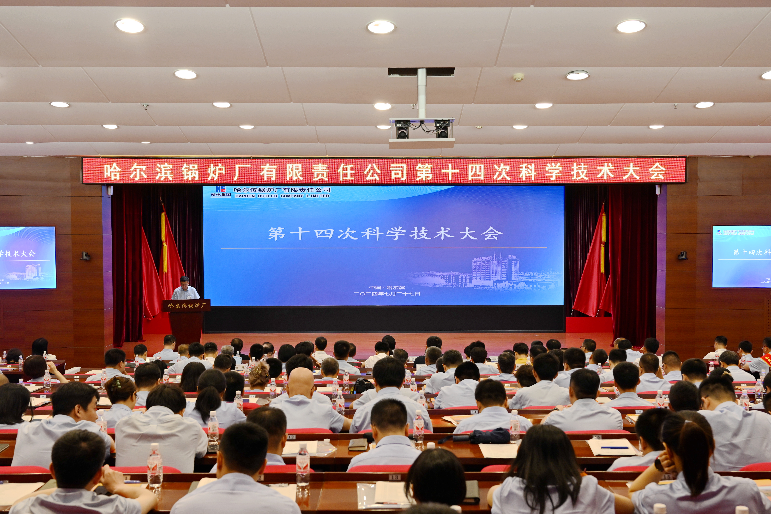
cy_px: 257
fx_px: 664
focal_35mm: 31
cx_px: 386
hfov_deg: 60.3
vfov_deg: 42.3
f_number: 4.5
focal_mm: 31
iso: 640
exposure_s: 1/60
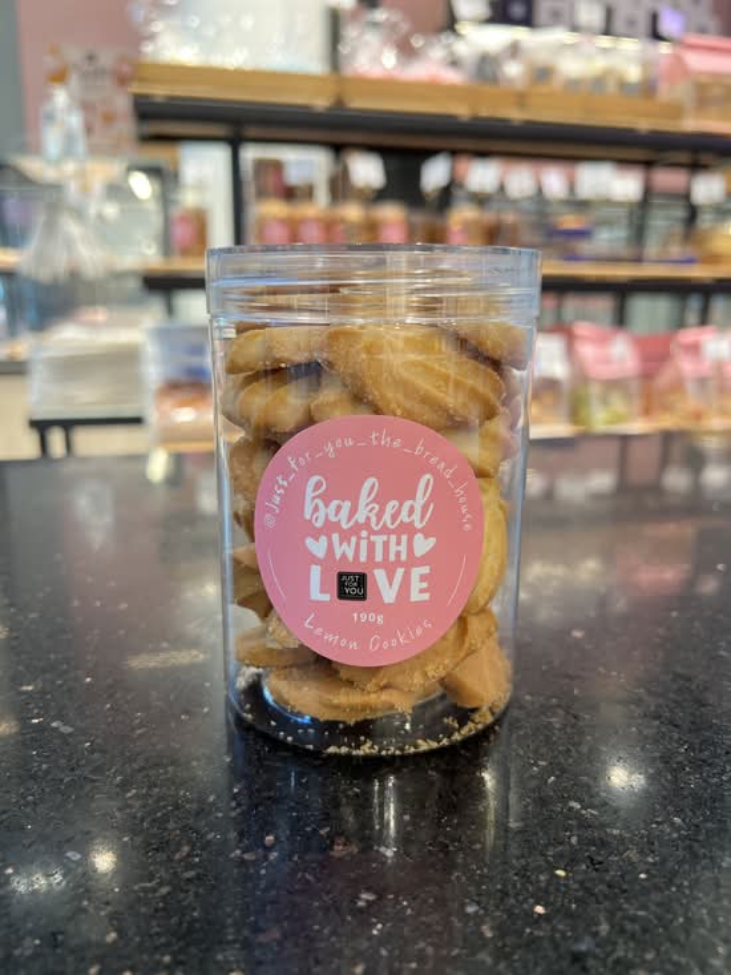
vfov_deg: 67.3
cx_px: 366
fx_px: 732
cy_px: 488
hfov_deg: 53.1
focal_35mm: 26
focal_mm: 5.7
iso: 80
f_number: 1.5
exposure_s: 1/100
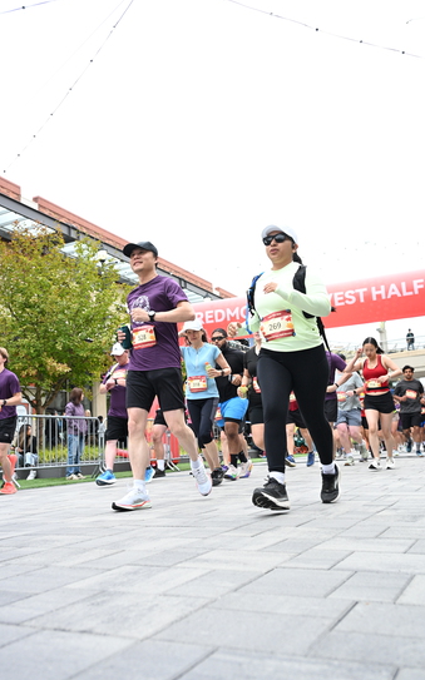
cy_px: 341
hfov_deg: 39.4
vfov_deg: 59.7
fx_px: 594
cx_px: 225
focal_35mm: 32
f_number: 4
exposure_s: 1/640
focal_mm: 31
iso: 2000
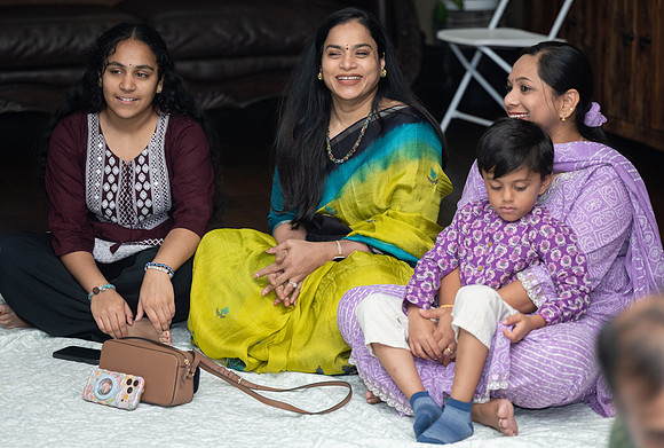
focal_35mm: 108
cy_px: 261
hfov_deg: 18.9
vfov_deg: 12.8
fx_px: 1998
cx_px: 355
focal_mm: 92
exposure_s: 1/200
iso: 500
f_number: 2.8
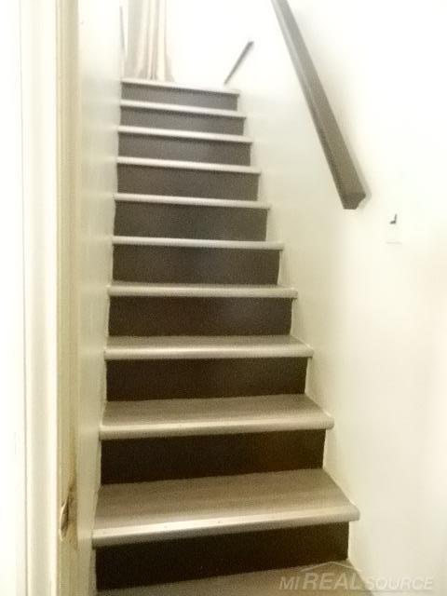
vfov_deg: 69.4
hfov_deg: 54.9
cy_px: 298
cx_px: 224
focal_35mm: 25
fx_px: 430
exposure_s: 1/8
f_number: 3.5
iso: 3200
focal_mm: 4.5
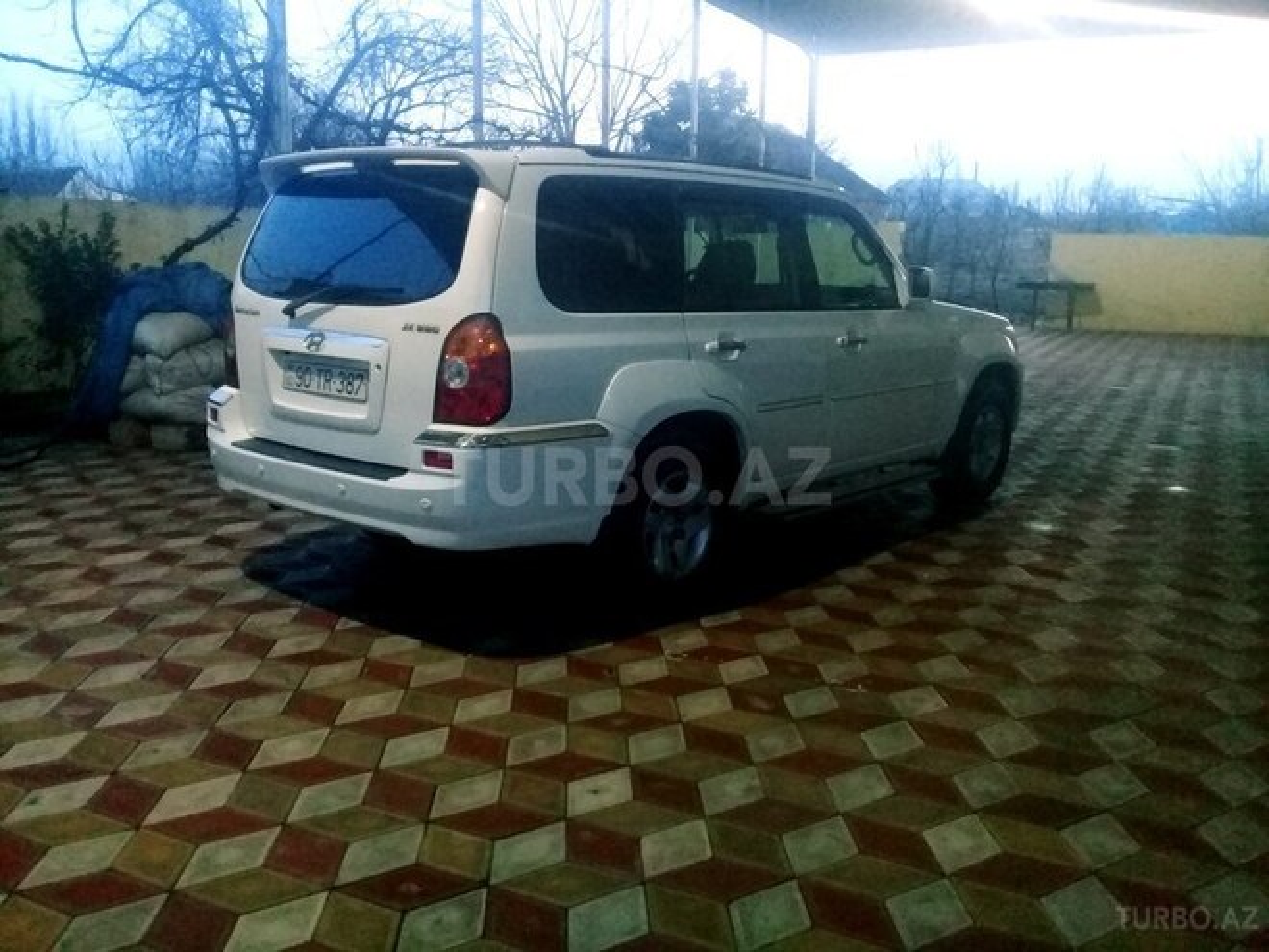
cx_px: 634
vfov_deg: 45.4
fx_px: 1136
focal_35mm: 31
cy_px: 476
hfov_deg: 58.4
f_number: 2.2
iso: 400
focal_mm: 3.3
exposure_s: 1/17
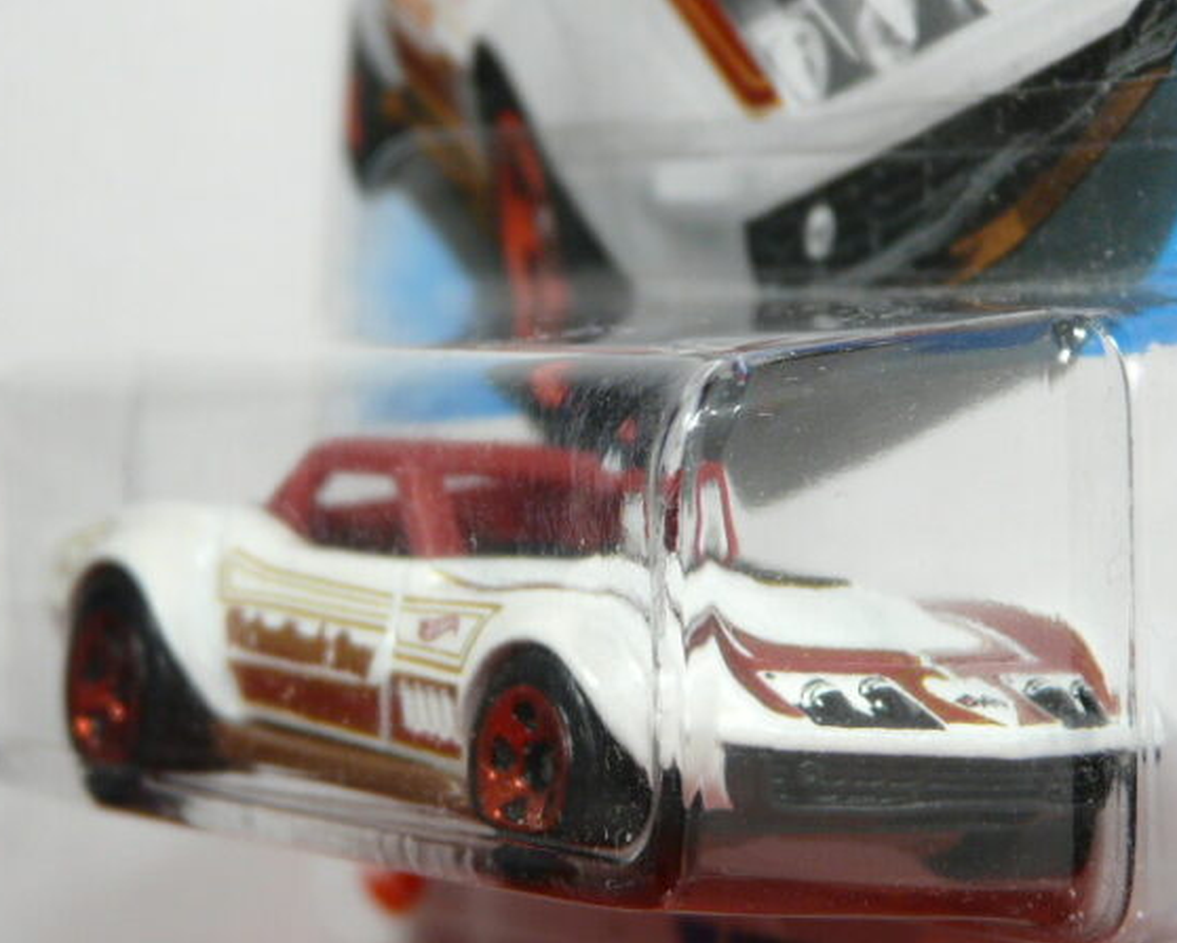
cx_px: 603
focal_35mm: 129
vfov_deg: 12.0
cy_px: 473
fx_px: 4496
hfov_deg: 14.9
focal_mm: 12.6
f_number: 3.2
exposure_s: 1/50
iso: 125
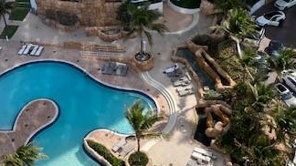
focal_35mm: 56
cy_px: 29
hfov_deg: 36.9
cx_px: 104
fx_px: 439
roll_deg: +6.1
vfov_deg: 21.1
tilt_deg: -37.9
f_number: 1.8
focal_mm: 4.25
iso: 32
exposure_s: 1/2519
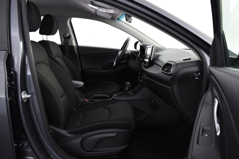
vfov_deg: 43.6
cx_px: 120
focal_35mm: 30
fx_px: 199
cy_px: 80
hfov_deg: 61.9
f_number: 5.6
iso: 100
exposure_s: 1.5
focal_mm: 20
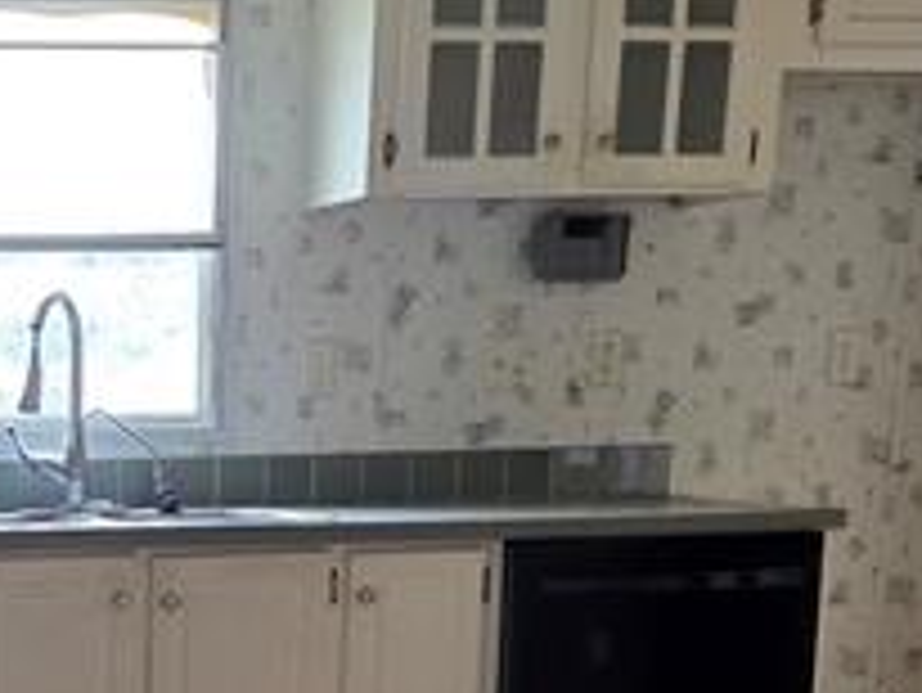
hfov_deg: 26.6
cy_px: 819
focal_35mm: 65
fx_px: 1732
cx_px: -171
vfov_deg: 21.1
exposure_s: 1/60
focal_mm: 2.2
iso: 320
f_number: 1.9
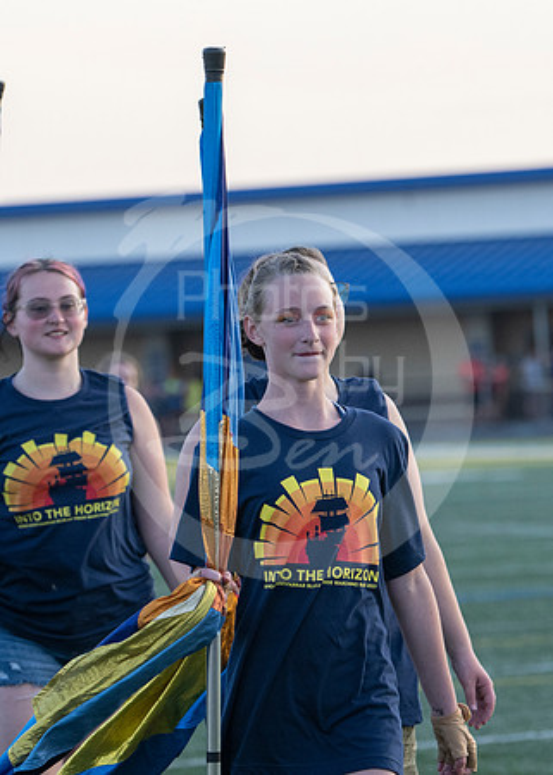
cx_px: 307
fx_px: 6016
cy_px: 380
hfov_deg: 5.3
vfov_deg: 7.4
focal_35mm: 273
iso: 800
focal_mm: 122
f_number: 4
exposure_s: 1/1000
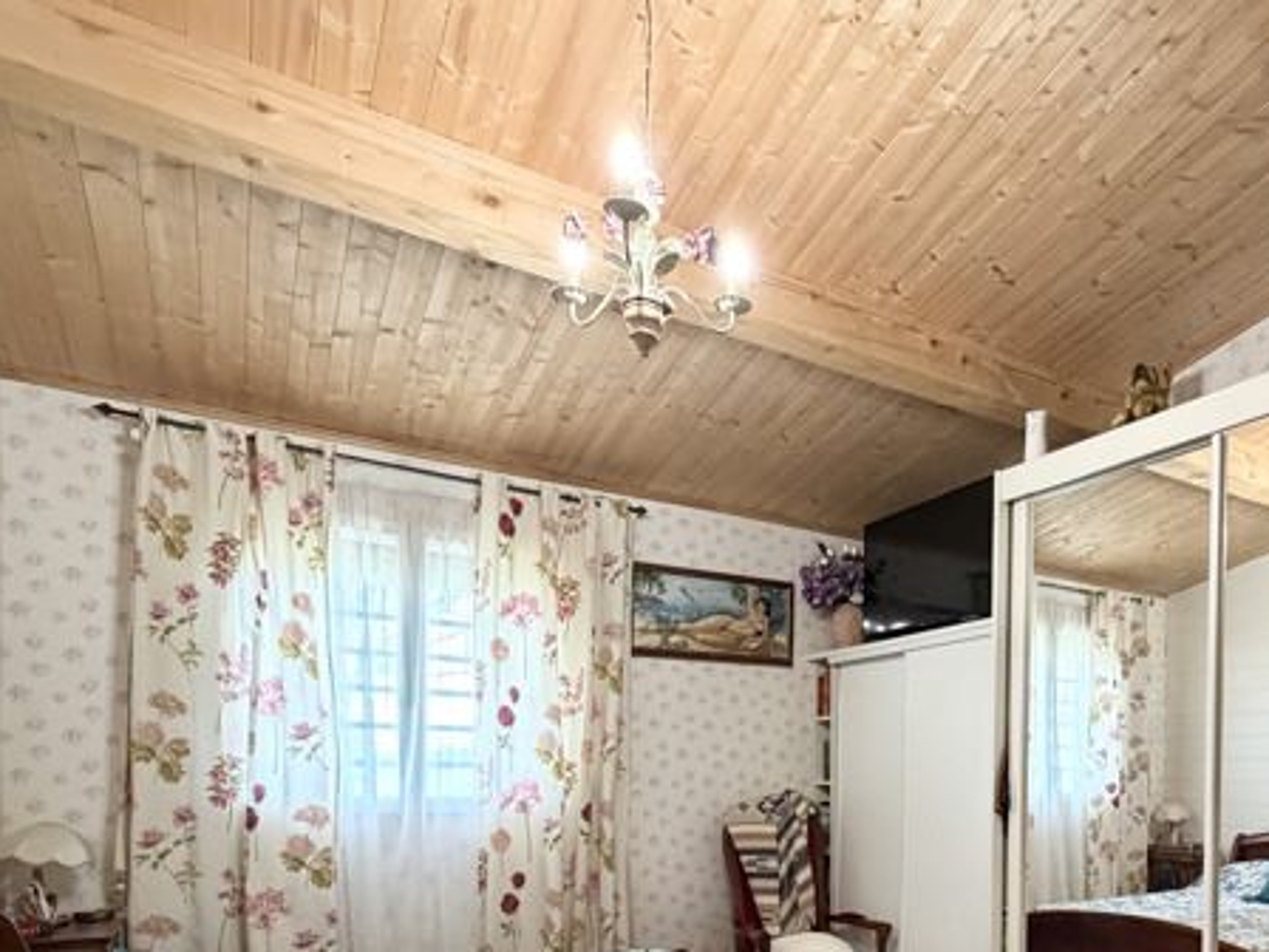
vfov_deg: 50.4
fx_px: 916
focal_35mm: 25
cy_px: 805
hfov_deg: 67.4
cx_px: 853
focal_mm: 2.22
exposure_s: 1/50
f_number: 2.2
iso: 640
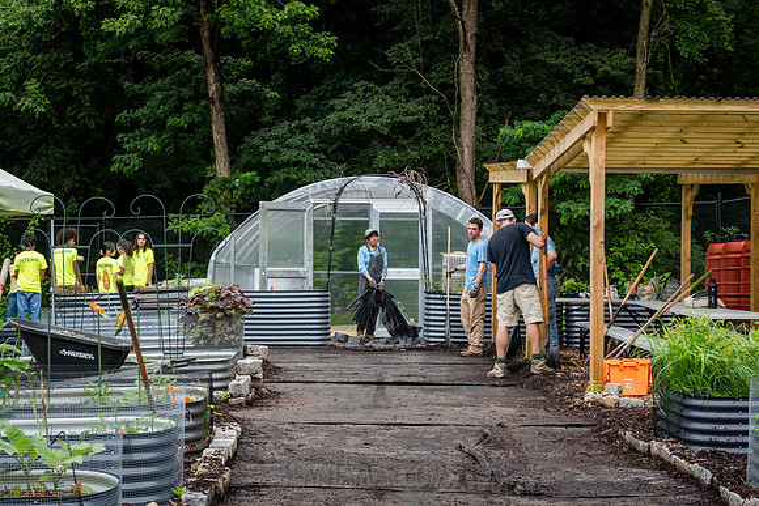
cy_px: 279
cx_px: 375
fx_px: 1396
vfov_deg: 20.6
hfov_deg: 30.4
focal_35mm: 66
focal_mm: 60
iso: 400
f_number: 4.5
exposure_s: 1/400
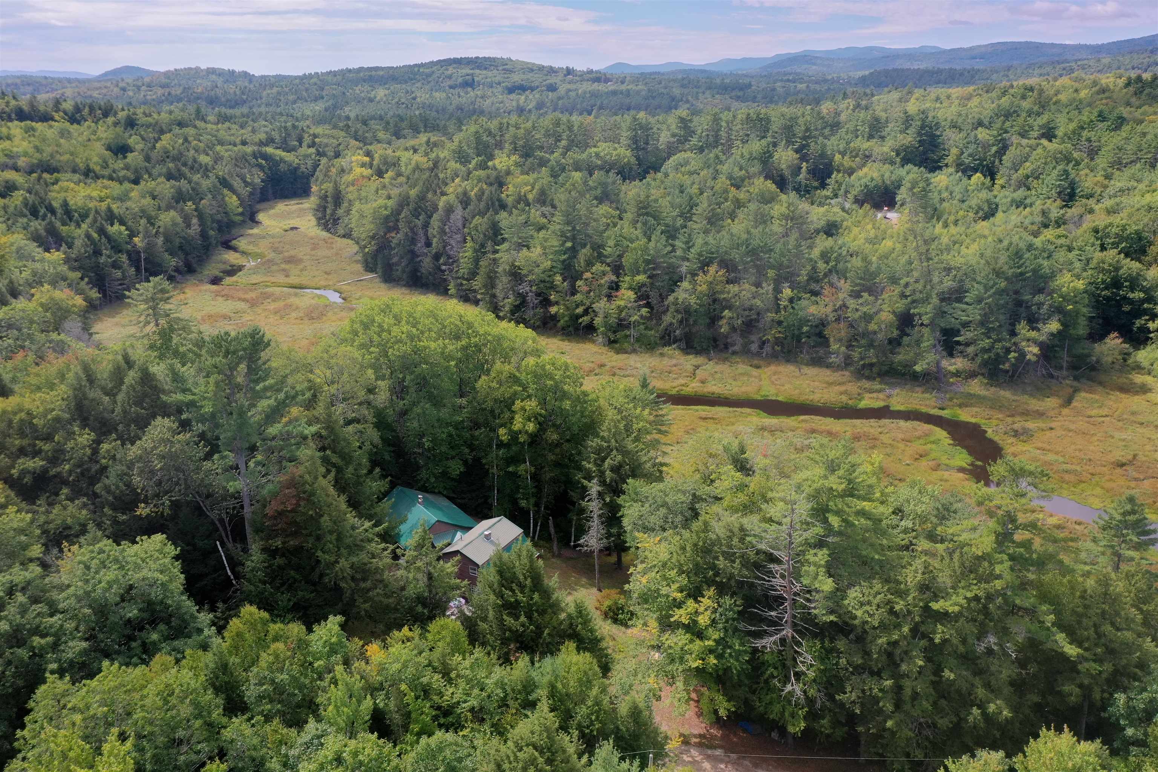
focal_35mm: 28
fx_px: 901
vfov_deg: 46.4
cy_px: 386
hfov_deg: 65.5
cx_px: 579
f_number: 5.6
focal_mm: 10.26
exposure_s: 1/320
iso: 100
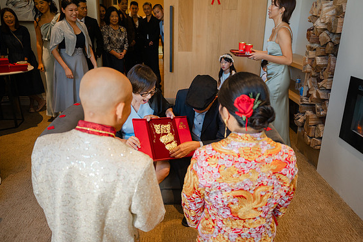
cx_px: 181
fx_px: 292
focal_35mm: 29
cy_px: 123
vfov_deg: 44.9
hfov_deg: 63.7
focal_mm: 28
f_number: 2.8
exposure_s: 1/125
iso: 500
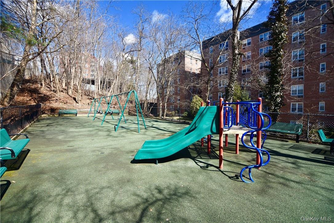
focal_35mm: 16
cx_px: 167
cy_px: 112
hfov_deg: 96.7
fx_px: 148
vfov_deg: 73.7
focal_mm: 16
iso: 250
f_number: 8
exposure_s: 1/500
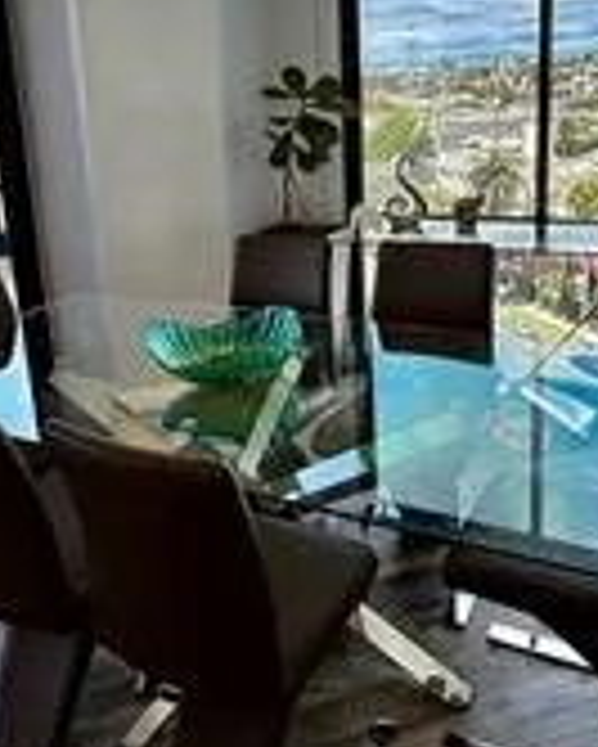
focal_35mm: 37
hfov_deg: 40.1
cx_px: 274
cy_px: 272
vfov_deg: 48.5
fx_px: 818
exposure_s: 1/189
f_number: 2.2
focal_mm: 2.22
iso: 64
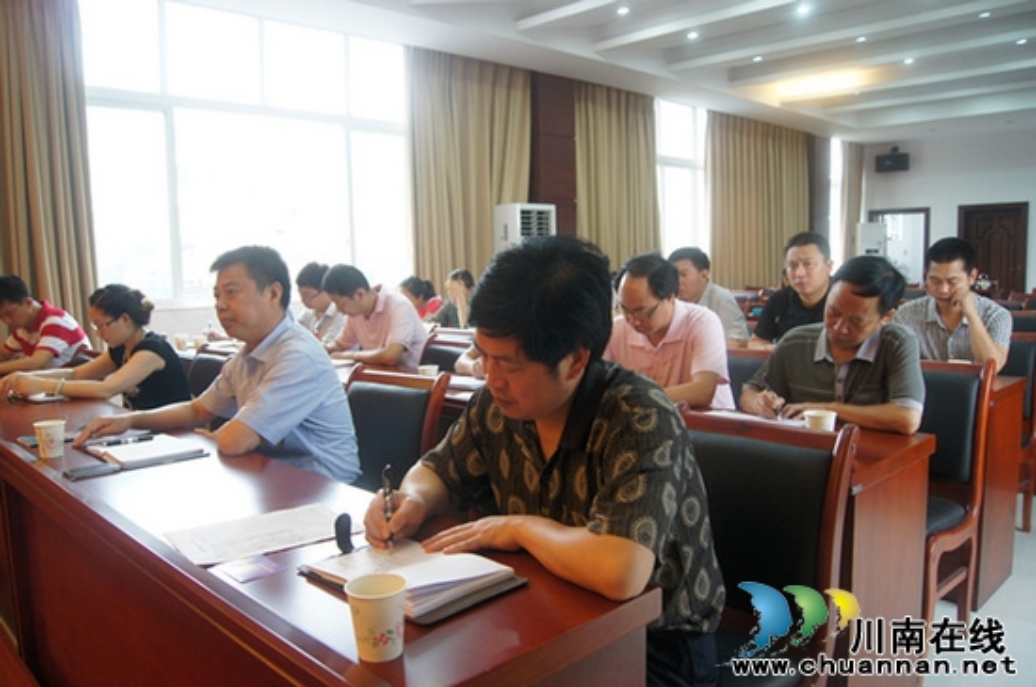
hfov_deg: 67.5
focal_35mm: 27
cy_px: 344
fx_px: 776
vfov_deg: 47.8
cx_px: 518
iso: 400
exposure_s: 1/30
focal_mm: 18
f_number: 3.5
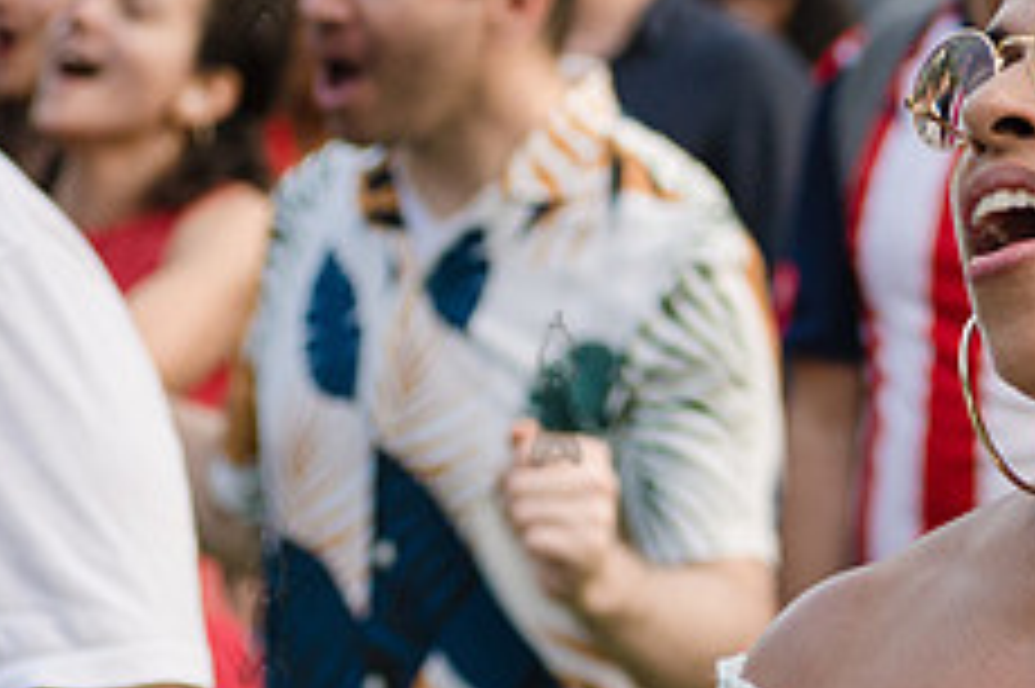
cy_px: 605
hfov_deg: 10.1
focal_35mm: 202
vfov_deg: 6.8
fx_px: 5803
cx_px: 1134
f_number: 4.5
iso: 1000
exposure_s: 1/640
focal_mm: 80
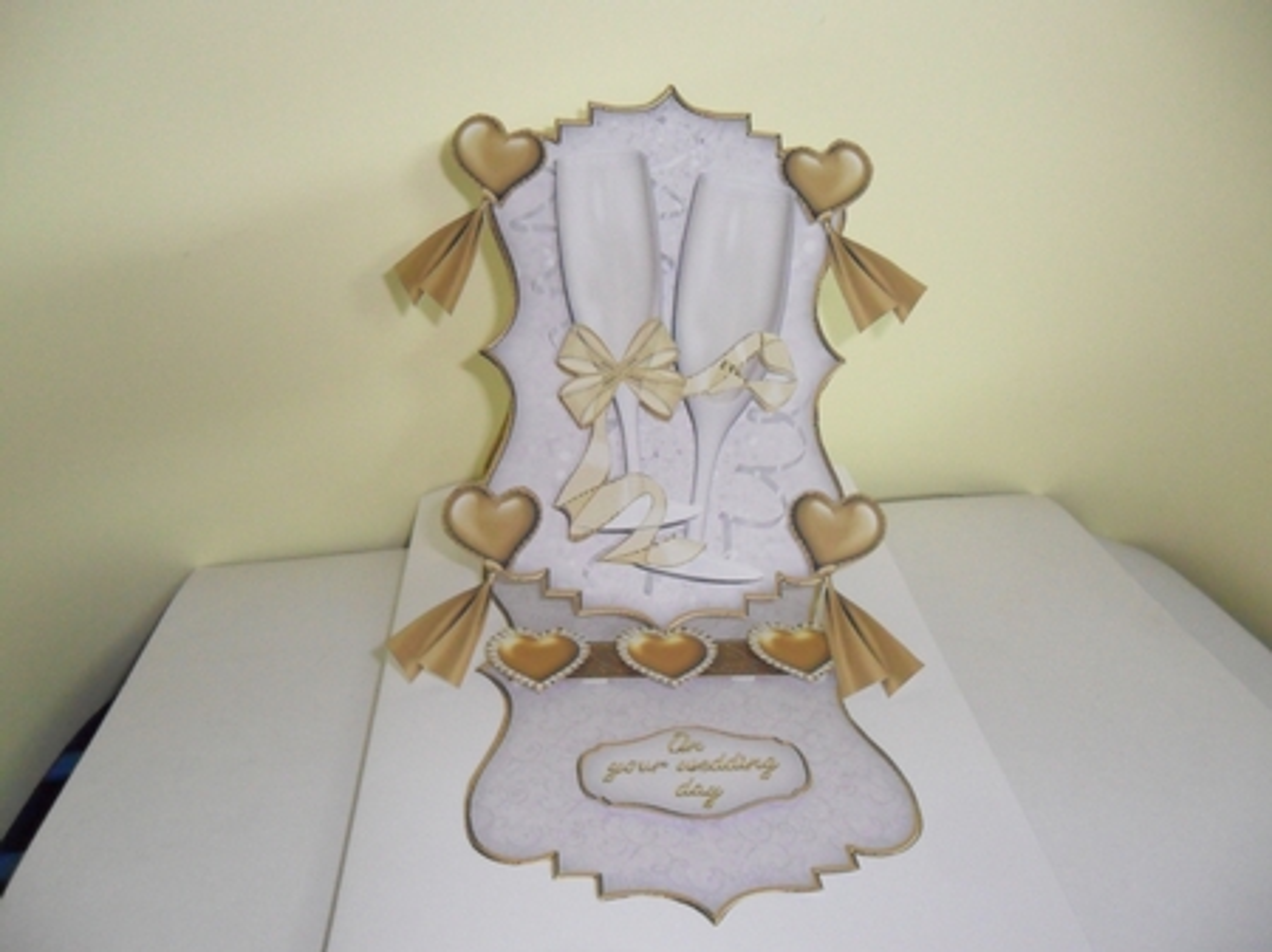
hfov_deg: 65.4
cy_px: 476
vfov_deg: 51.3
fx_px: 992
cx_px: 636
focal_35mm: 27
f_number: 3.5
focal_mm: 4.9
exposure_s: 1/45
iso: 400
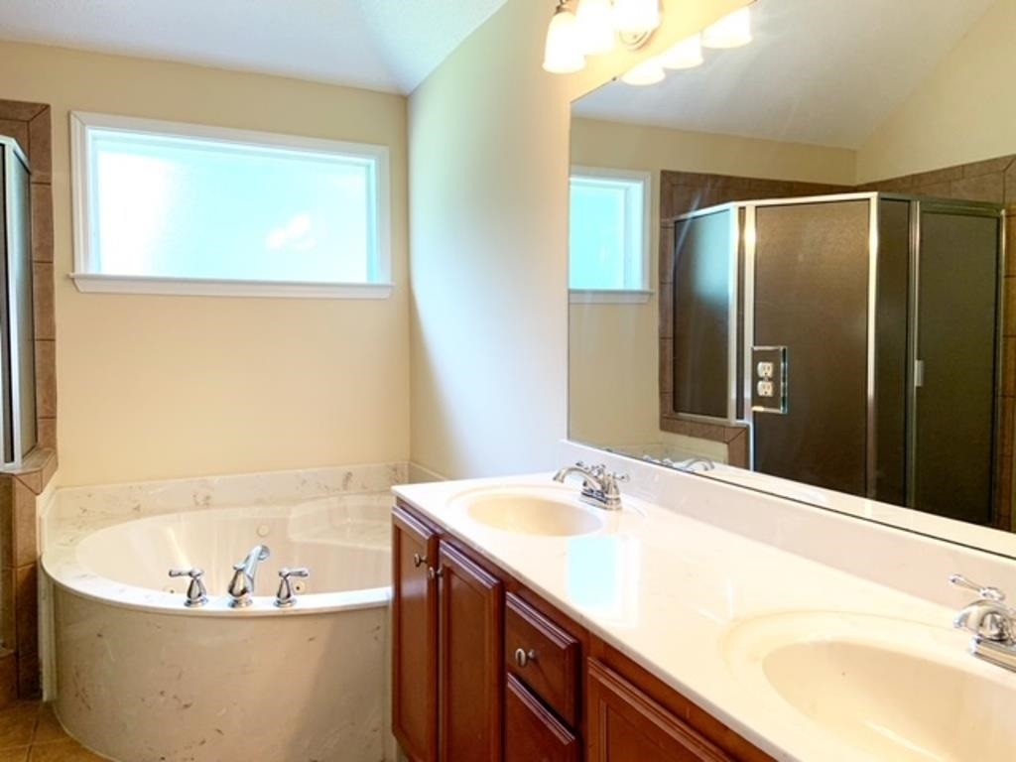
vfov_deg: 53.1
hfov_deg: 67.3
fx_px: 763
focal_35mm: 26
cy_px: 381
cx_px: 508
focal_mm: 4.25
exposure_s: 1/60
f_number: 1.8
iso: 64
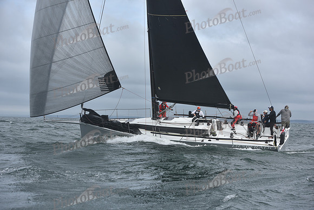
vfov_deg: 19.5
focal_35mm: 70
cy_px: 105
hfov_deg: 28.8
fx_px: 611
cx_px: 157
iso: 200
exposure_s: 1/1250
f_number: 5
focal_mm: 70
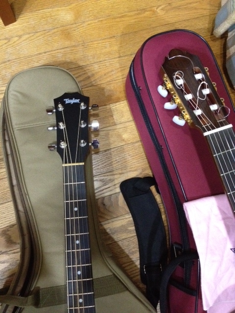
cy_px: 156
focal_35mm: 35
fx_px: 317
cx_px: 118
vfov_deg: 52.6
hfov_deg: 40.7
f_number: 2.4
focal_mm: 4.28
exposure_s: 1/15
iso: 640
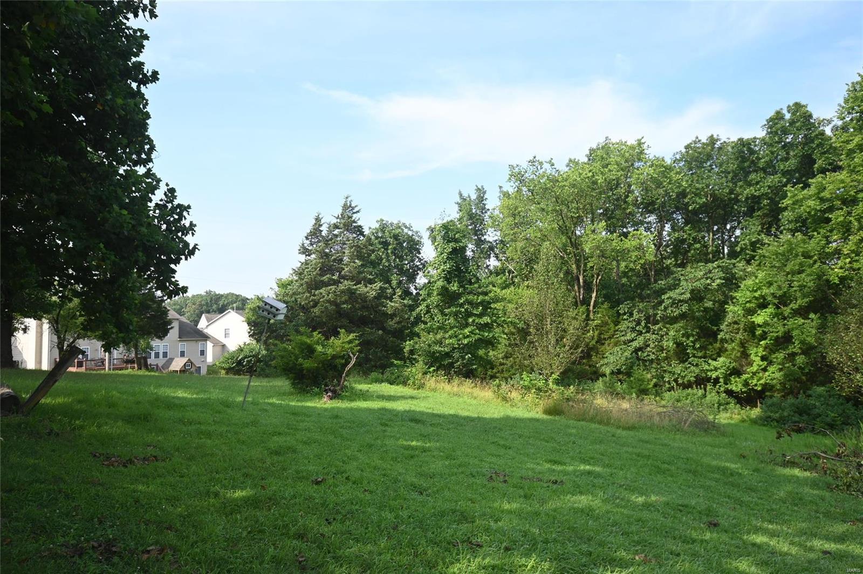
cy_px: 287
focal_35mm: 24
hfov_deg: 73.8
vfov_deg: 53.1
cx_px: 432
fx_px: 575
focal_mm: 16
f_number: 9
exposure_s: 1/320
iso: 250
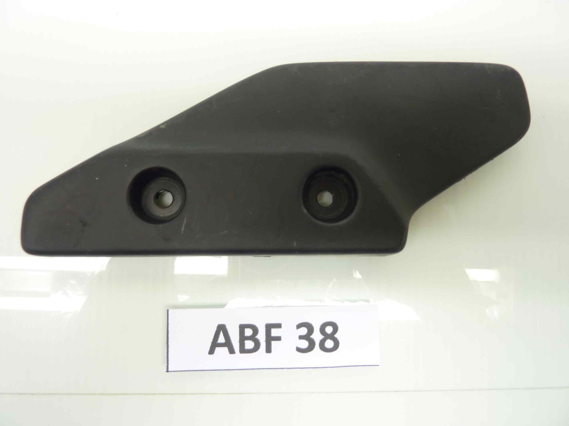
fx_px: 411
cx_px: 284
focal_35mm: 25
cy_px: 213
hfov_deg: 69.4
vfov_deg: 54.9
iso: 80
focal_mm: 4.1
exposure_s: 1/15
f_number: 3.3
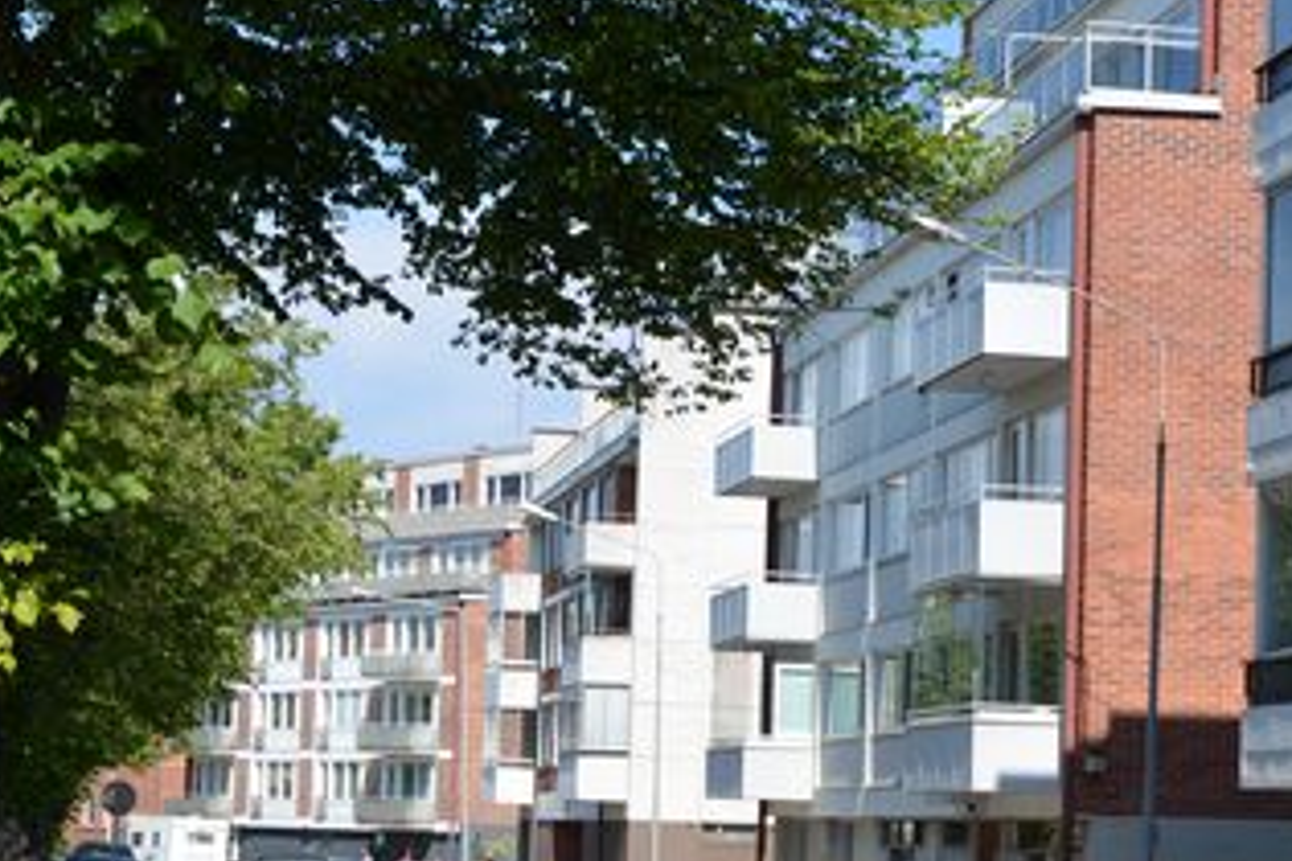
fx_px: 3050
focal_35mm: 85
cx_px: 689
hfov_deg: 23.9
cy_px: 617
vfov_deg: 16.0
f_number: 8
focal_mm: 28
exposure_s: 1/250
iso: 100
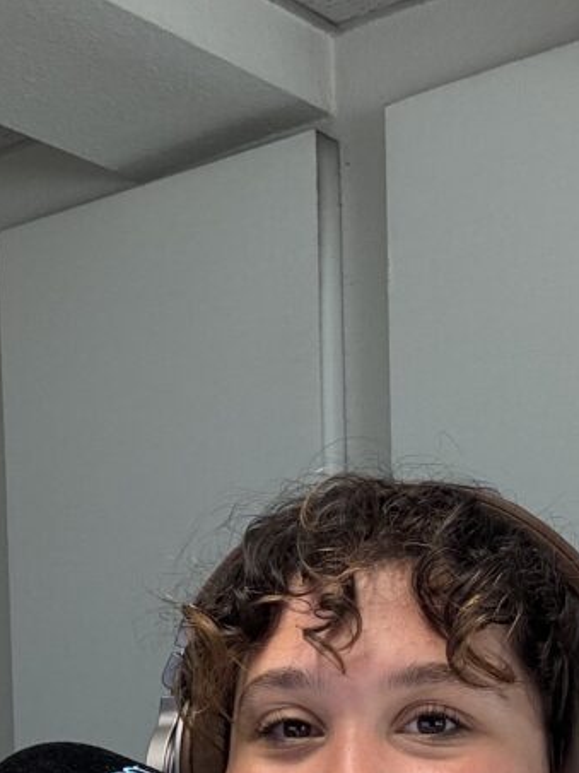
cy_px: 751
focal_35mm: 68
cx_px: 213
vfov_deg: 27.1
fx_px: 1517
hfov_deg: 21.6
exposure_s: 1/50
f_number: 1.9
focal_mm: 2.69
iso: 125
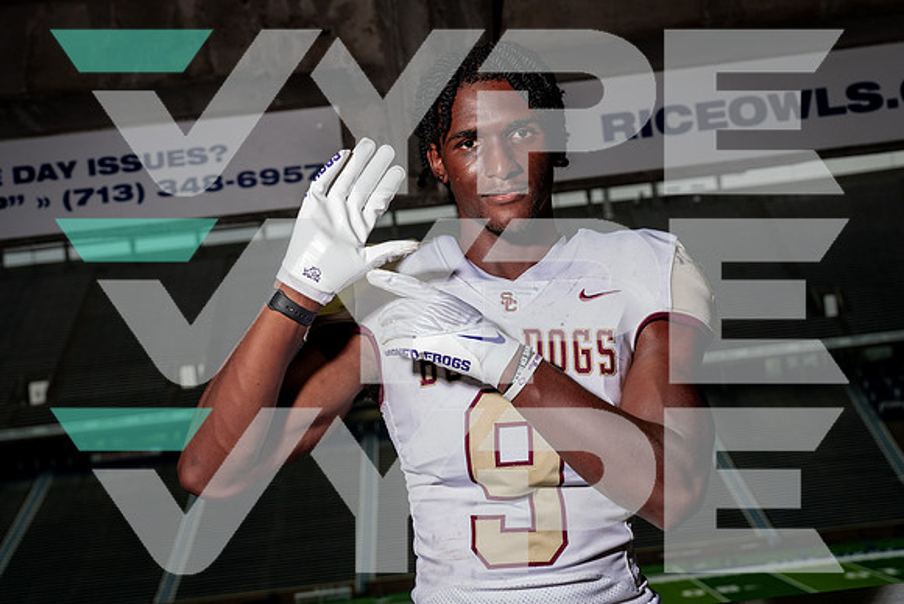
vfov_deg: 22.4
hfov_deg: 33.1
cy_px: 302
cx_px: 452
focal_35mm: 61
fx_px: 1523
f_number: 6.3
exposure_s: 1/250
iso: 640
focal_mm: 58
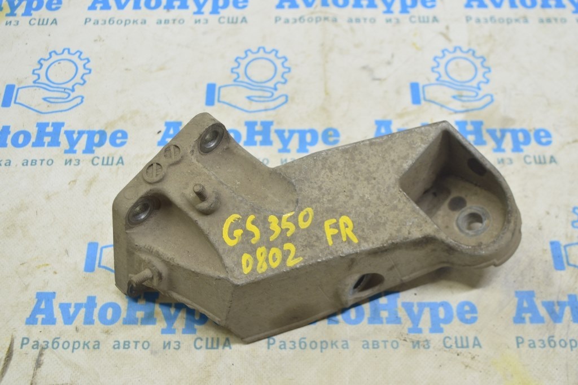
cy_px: 192
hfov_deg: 49.6
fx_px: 626
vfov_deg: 34.2
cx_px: 289
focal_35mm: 39
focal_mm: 26
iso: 400
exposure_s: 1/20
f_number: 5.6
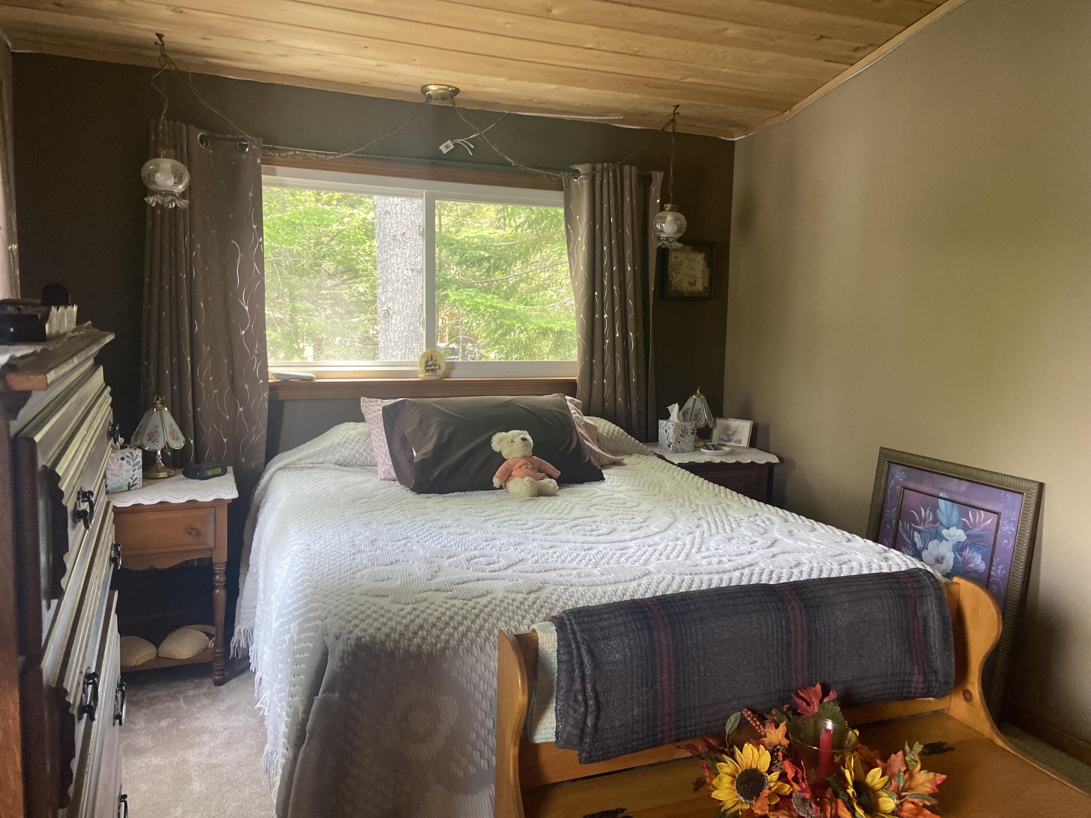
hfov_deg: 67.3
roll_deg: -1.9
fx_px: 819
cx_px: 546
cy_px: 409
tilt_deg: -5.8
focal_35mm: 26
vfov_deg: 53.1
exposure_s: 1/60
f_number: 1.8
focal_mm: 4.25
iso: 200
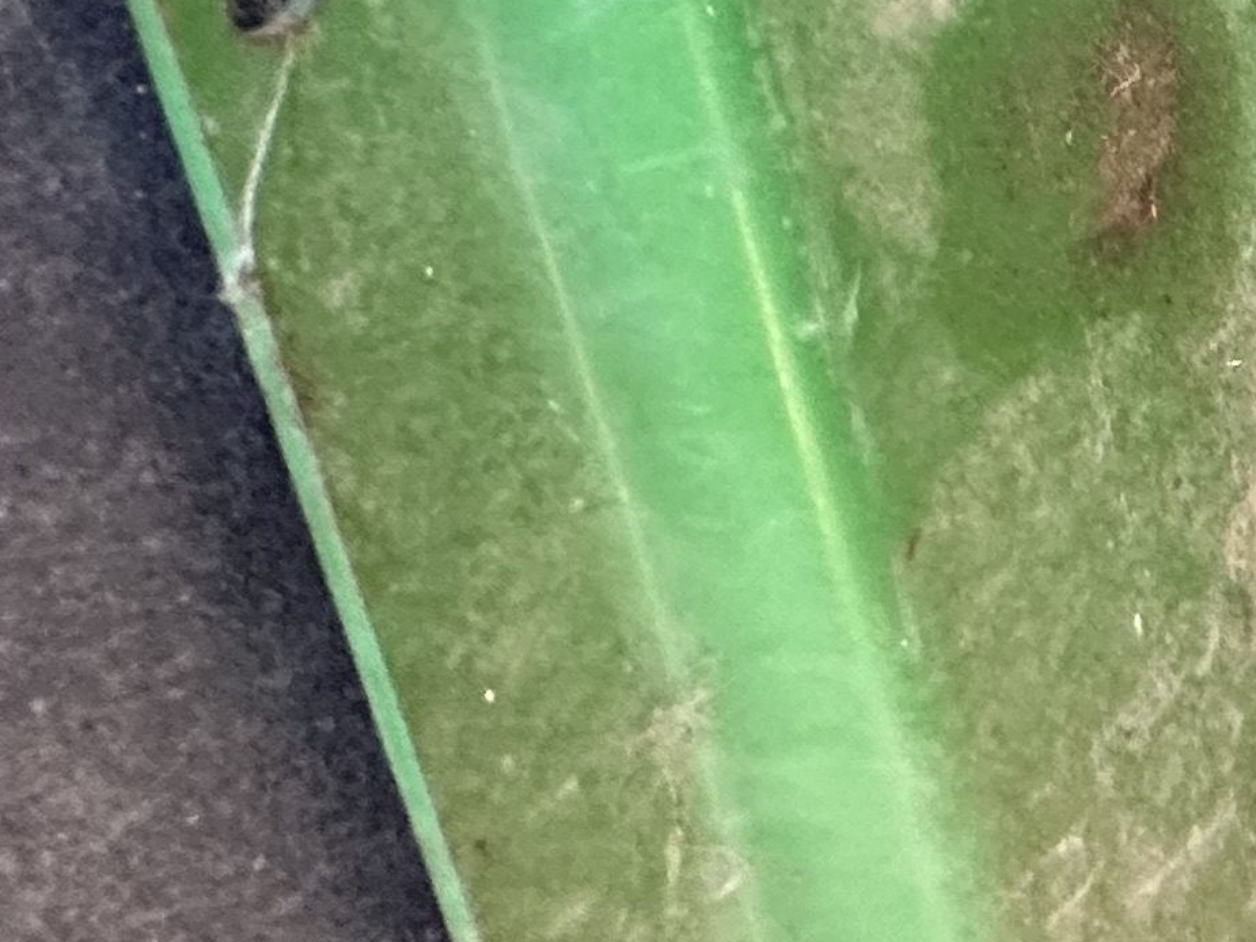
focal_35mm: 61
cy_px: -722
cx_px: 2228
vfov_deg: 18.9
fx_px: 2214
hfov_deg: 21.5
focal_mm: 2.22
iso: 160
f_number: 2.2
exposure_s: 1/99
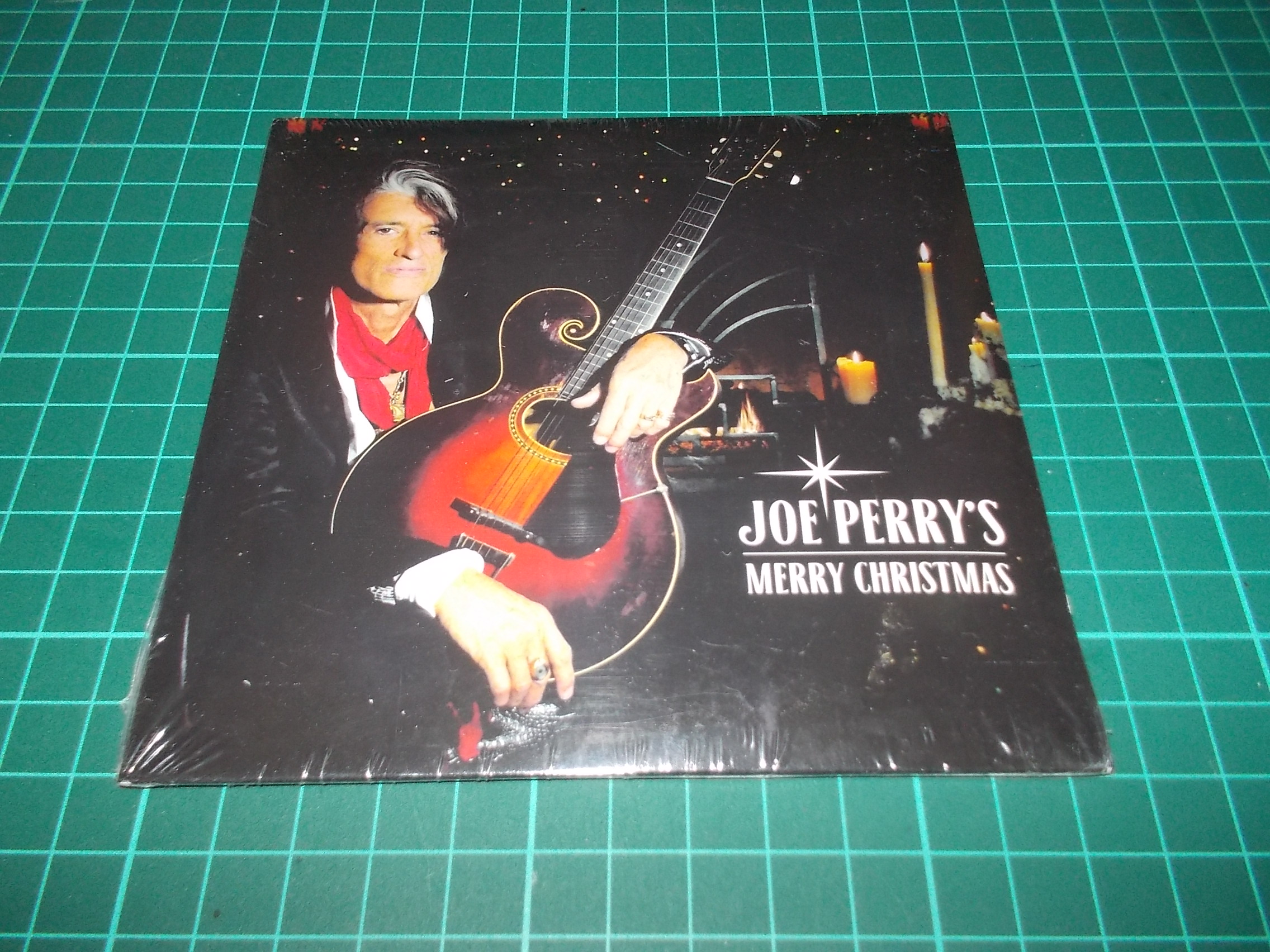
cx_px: 635
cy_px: 476
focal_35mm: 29
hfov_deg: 61.7
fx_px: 1064
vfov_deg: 48.2
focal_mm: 4.1
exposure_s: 1/30
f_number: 3.3
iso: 200
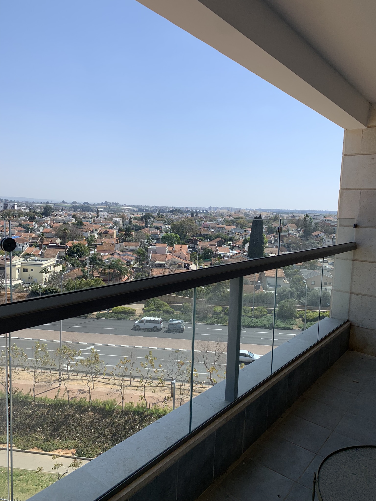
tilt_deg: -7.1
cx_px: 188
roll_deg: -1.6
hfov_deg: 53.1
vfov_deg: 67.3
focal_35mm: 26
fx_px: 377
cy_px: 250
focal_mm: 4.25
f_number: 1.8
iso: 25
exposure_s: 1/2994
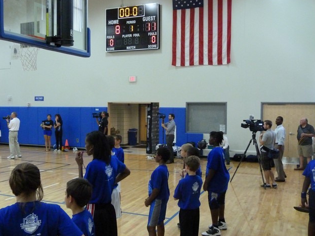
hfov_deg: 50.1
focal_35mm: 37
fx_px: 337
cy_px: 117
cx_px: 159
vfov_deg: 38.7
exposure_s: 1/60
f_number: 3.1
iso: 800
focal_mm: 6.5
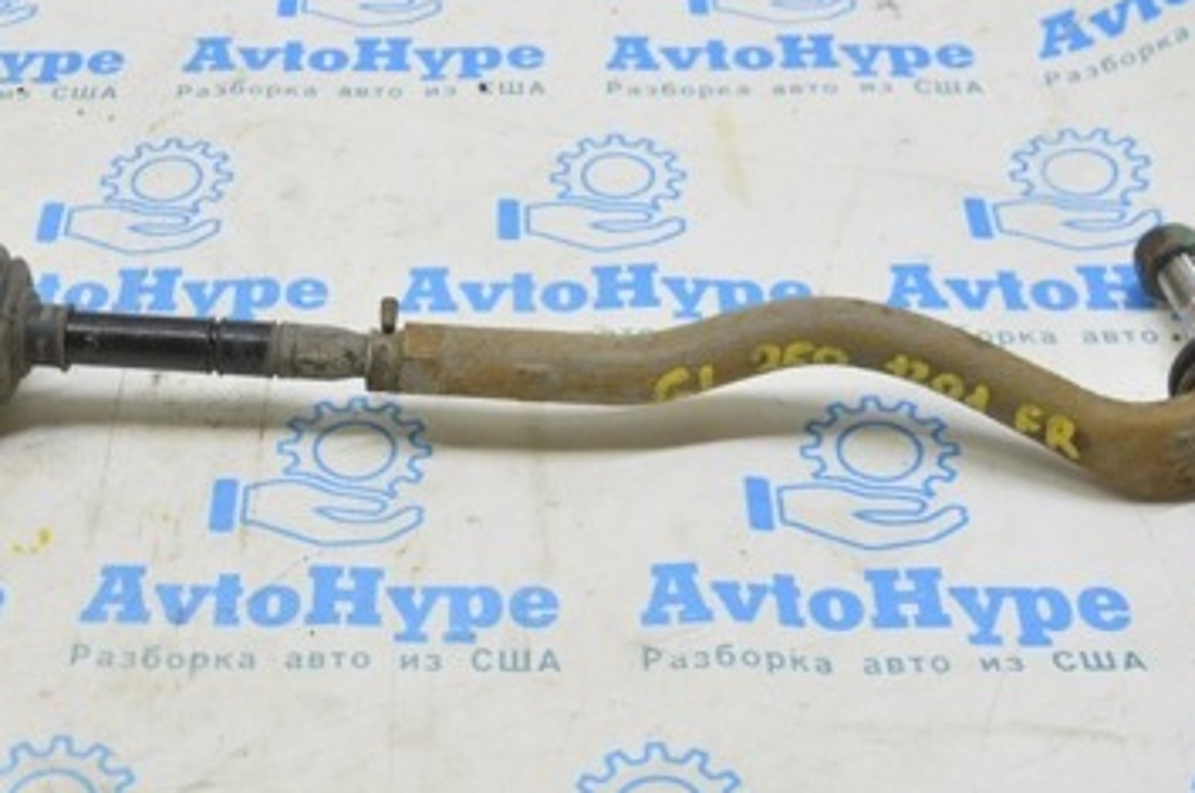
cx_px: 324
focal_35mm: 65
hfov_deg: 30.6
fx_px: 2155
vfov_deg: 20.7
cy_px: 228
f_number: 5.6
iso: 400
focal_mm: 24
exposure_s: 1/20
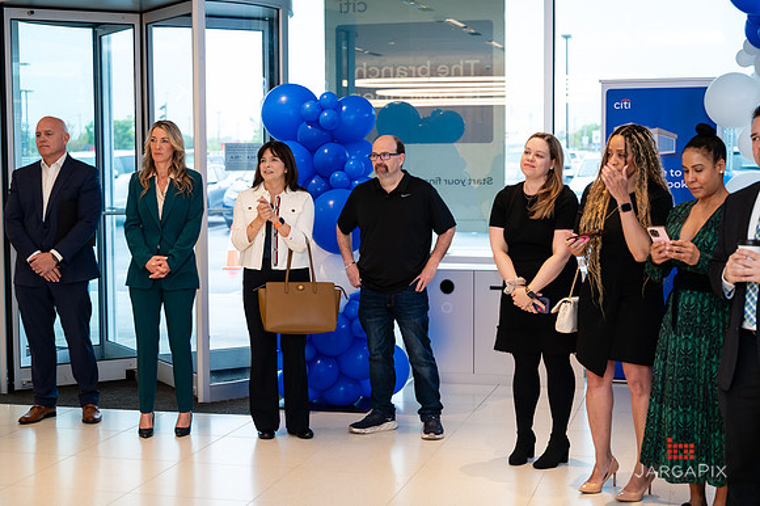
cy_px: 253
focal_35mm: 58
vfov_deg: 23.3
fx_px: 1225
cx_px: 380
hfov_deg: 34.5
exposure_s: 1/200
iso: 640
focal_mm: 58
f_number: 3.5
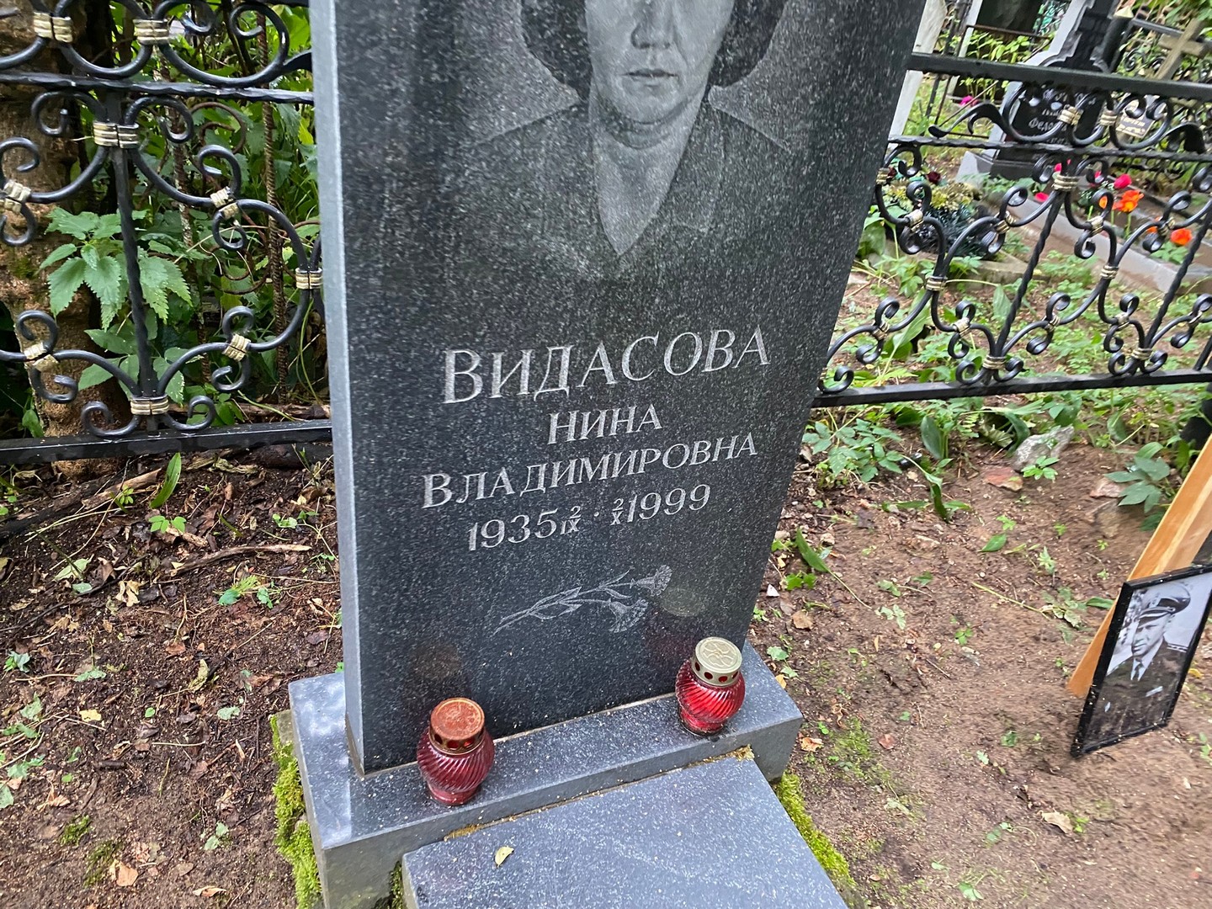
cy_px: 454
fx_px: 910
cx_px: 606
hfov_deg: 67.3
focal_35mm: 26
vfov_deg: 53.1
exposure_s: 1/60
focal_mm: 4.25
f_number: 1.8
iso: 320
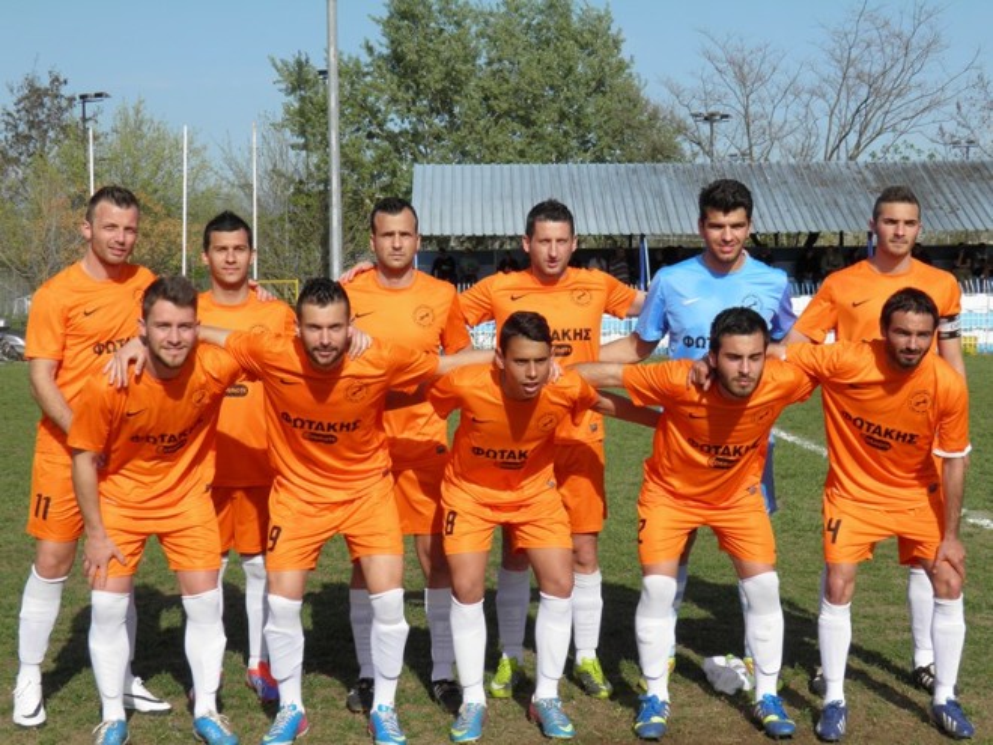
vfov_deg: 23.7
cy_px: 372
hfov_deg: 31.2
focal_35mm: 62
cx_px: 496
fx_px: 1779
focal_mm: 11.2
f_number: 6
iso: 50
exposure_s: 1/320
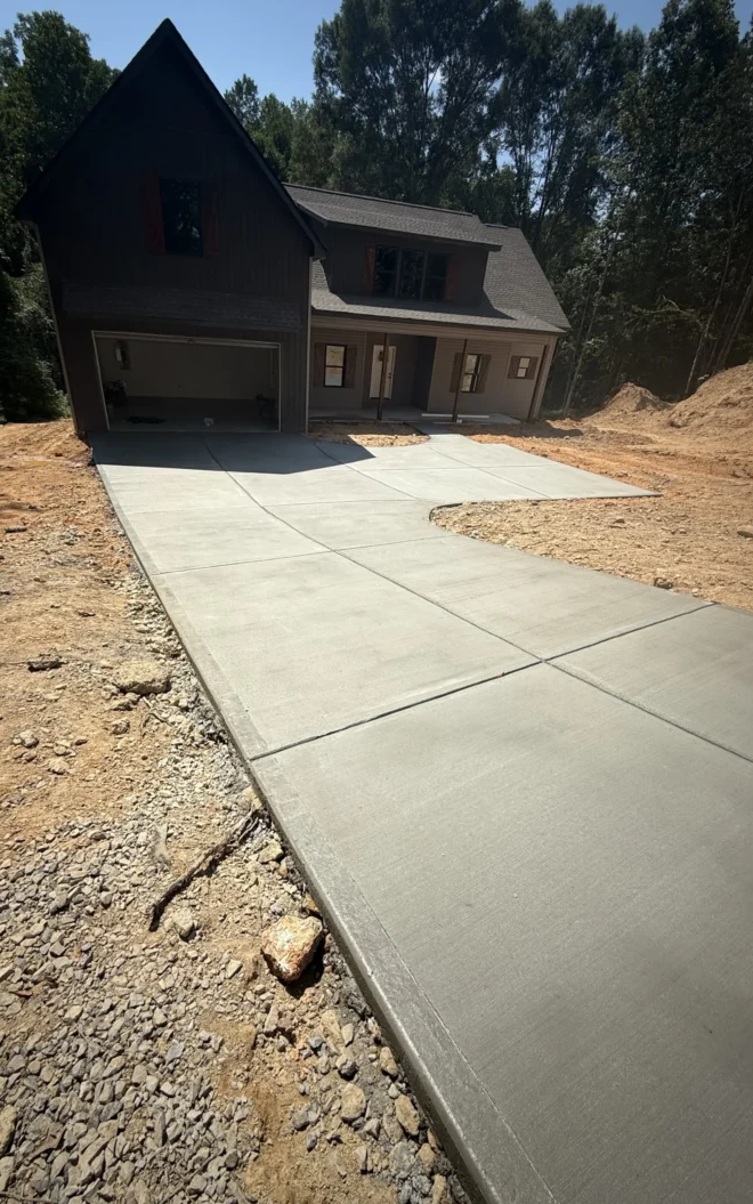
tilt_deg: -29.9
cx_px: 349
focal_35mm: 15
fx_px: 492
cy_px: 604
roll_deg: -4.8
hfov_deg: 74.7
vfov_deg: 101.4
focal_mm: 2.22
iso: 50
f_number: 2.2
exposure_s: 1/2611
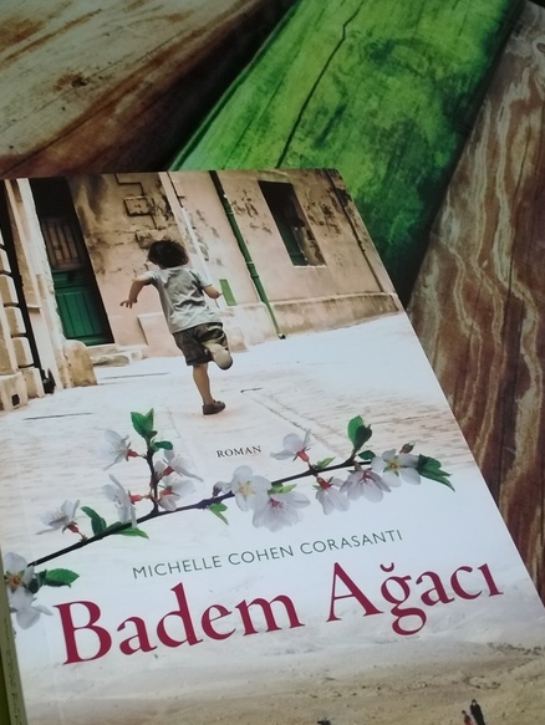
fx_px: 860
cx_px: 173
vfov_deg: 44.5
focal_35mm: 41
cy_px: 526
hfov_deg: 34.8
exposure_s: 1/20
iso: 577
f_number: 1.8
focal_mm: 3.62
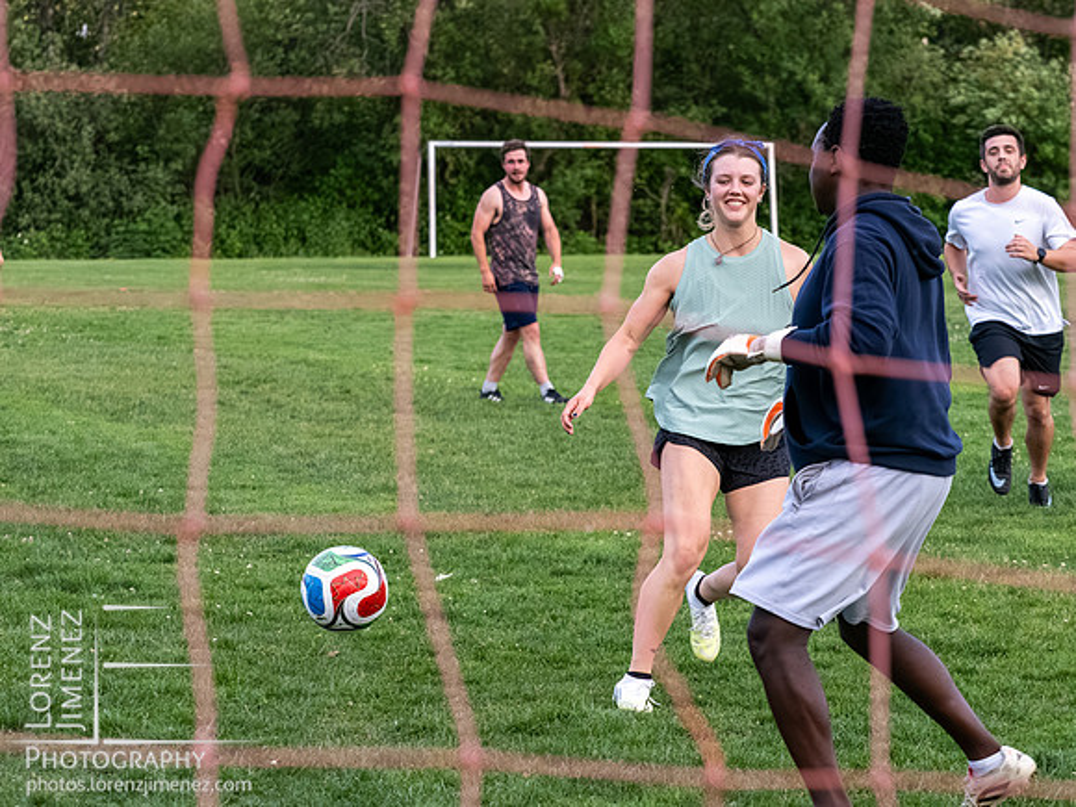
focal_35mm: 157
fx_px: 4877
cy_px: 404
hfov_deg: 12.6
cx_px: 538
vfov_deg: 9.5
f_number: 5
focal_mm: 75
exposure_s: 1/1000
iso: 3200
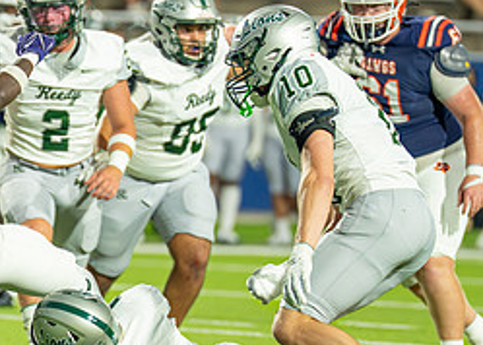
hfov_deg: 3.2
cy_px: 212
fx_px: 8535
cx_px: -38
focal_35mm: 622
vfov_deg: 2.3
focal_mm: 200
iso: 2500
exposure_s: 1/1250
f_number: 2.8
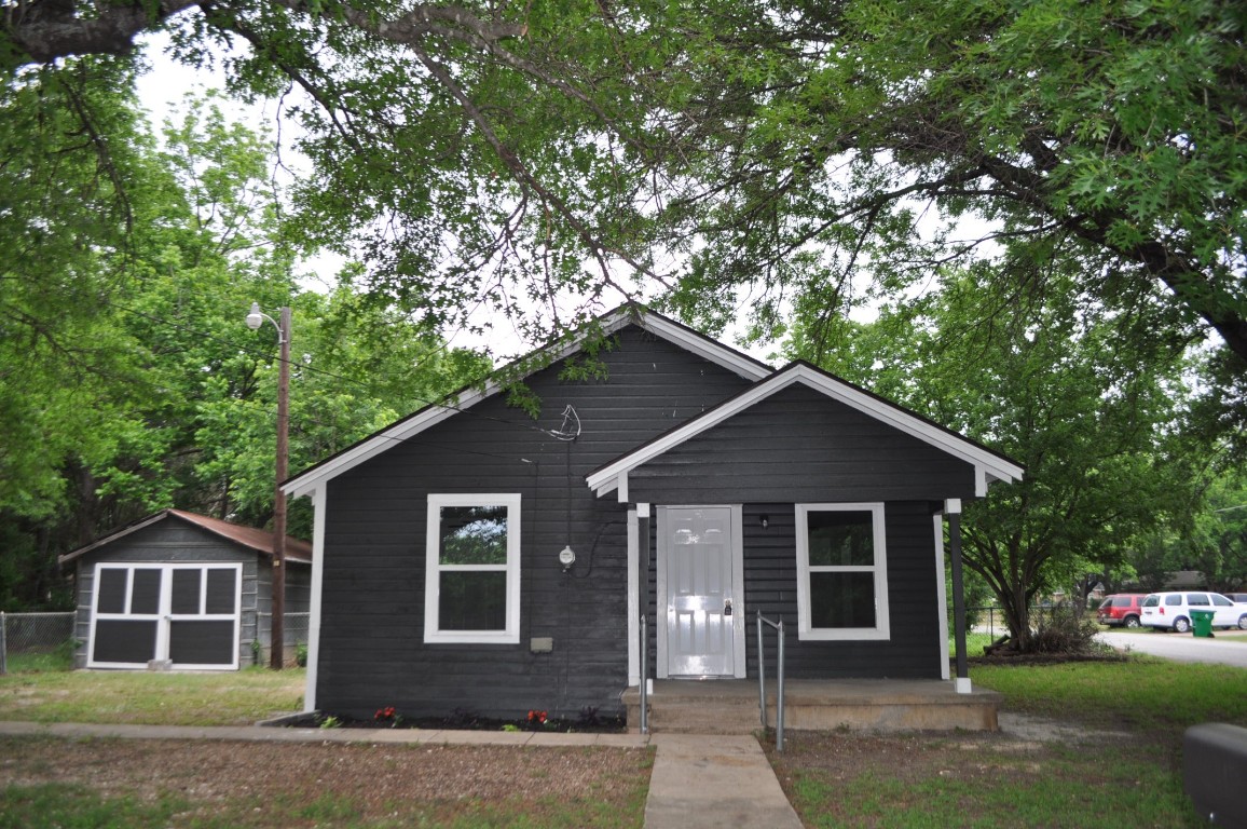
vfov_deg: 47.8
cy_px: 414
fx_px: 934
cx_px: 624
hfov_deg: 67.4
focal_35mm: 27
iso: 200
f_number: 3.5
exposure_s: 1/200
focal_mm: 18
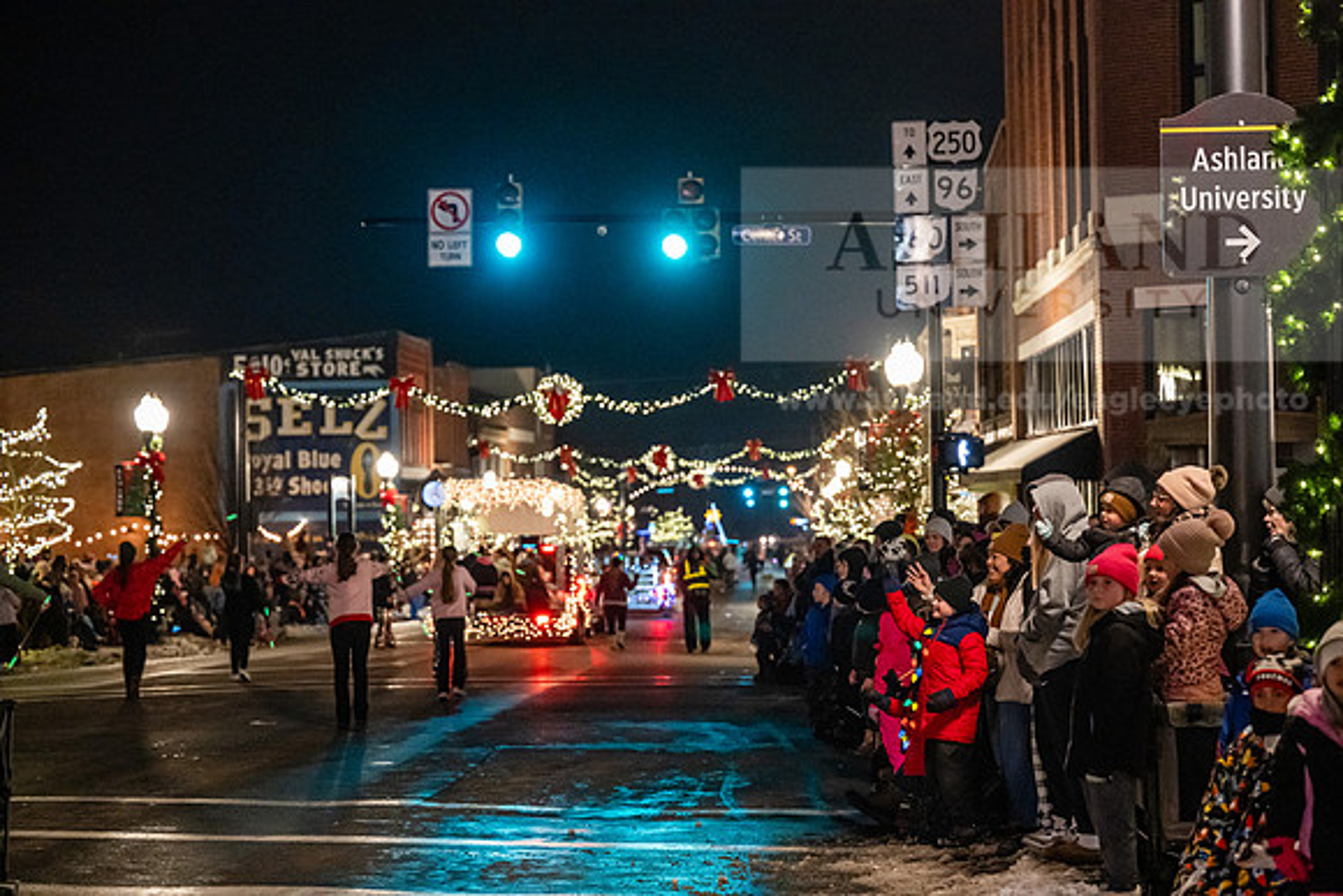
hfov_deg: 26.3
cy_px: 448
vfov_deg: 17.7
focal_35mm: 77
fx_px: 2873
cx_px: 672
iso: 5000
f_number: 3.2
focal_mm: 77
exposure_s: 1/200
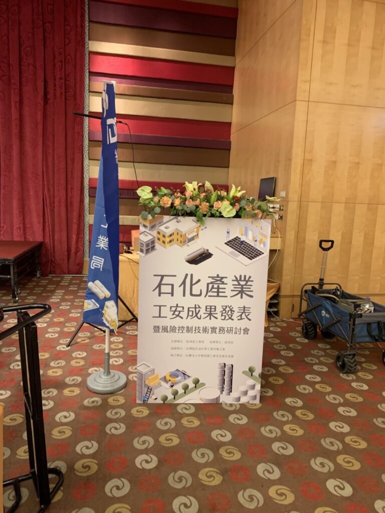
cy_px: 256
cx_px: 192
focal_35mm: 26
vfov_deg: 67.3
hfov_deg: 53.1
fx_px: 386
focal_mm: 4.25
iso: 320
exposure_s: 1/60
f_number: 1.8
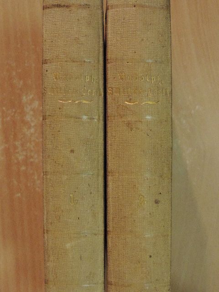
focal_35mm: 55
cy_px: 146
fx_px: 464
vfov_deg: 34.9
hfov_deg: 26.6
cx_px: 110
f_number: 3.7
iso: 1400
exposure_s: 1/100
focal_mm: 9.8
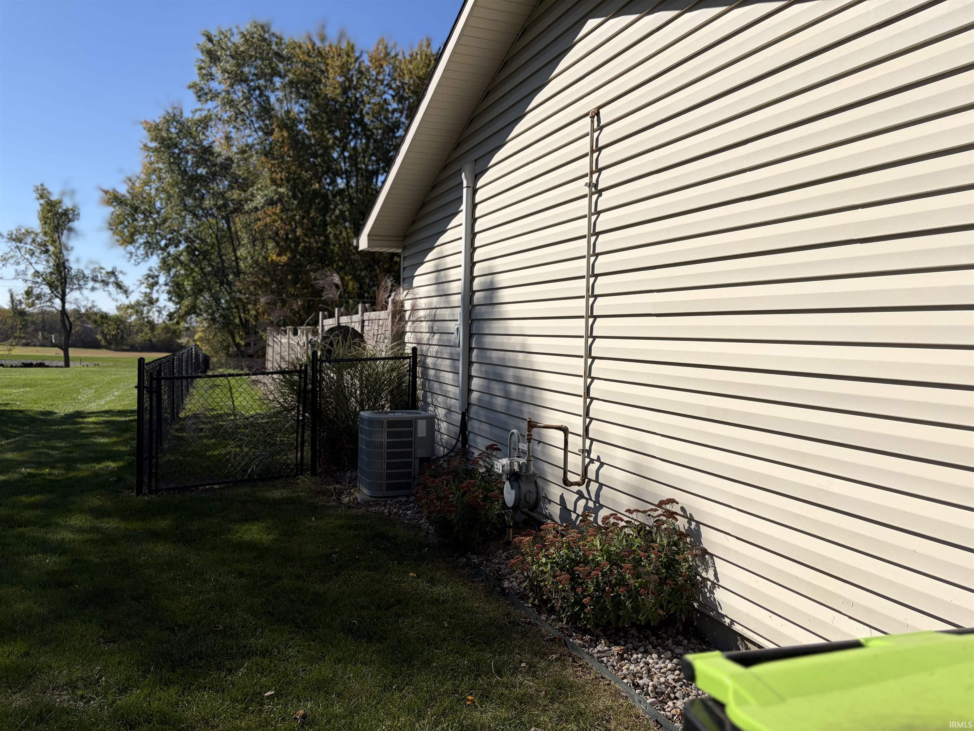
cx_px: 487
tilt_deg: -1.6
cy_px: 366
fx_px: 732
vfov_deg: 53.1
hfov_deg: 67.3
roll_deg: -0.3
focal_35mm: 26
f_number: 1.6
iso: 64
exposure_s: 1/7813
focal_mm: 5.96
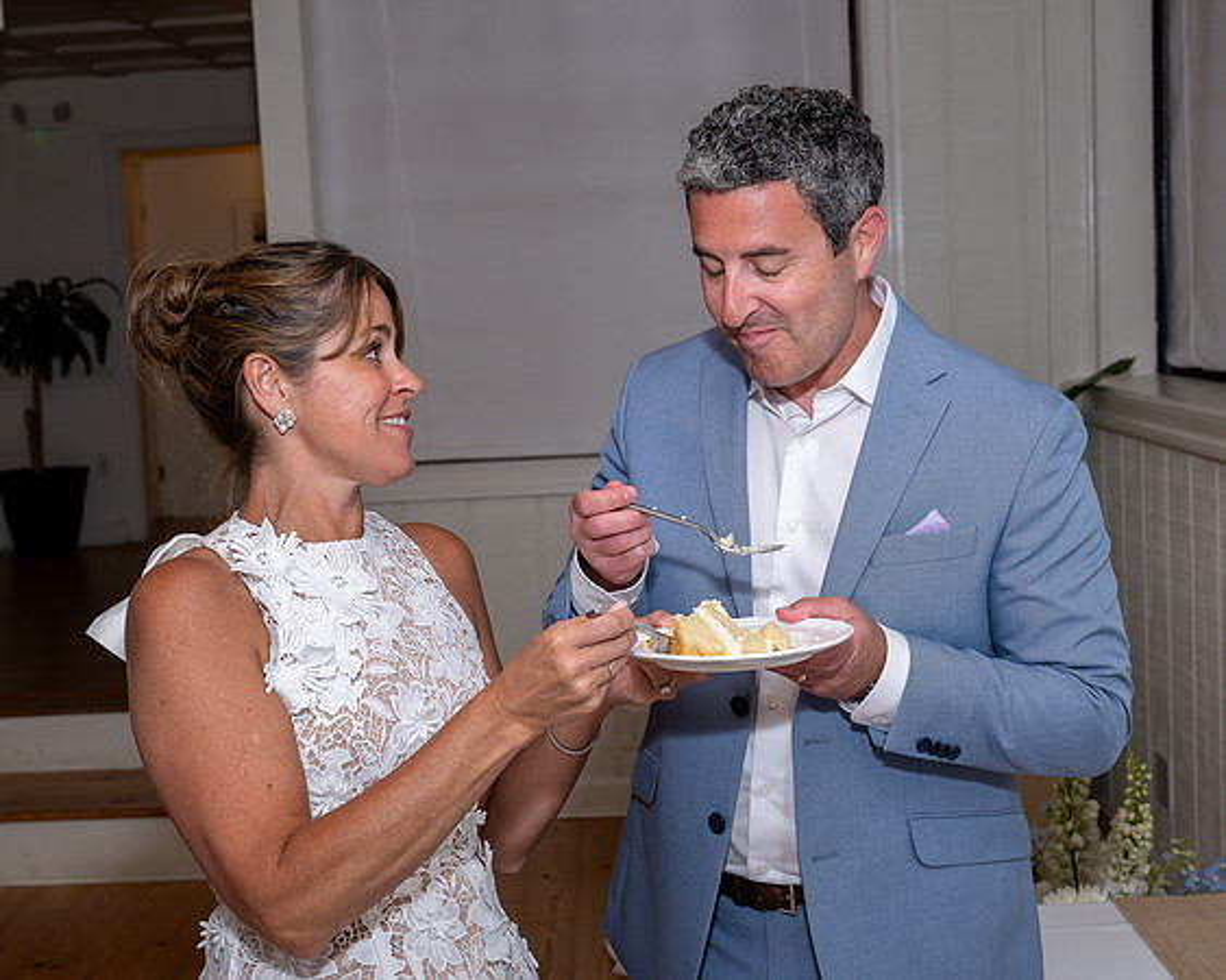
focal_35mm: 50
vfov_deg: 30.1
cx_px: 554
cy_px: 472
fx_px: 1822
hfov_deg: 37.2
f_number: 7.1
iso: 500
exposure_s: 1/250
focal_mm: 43
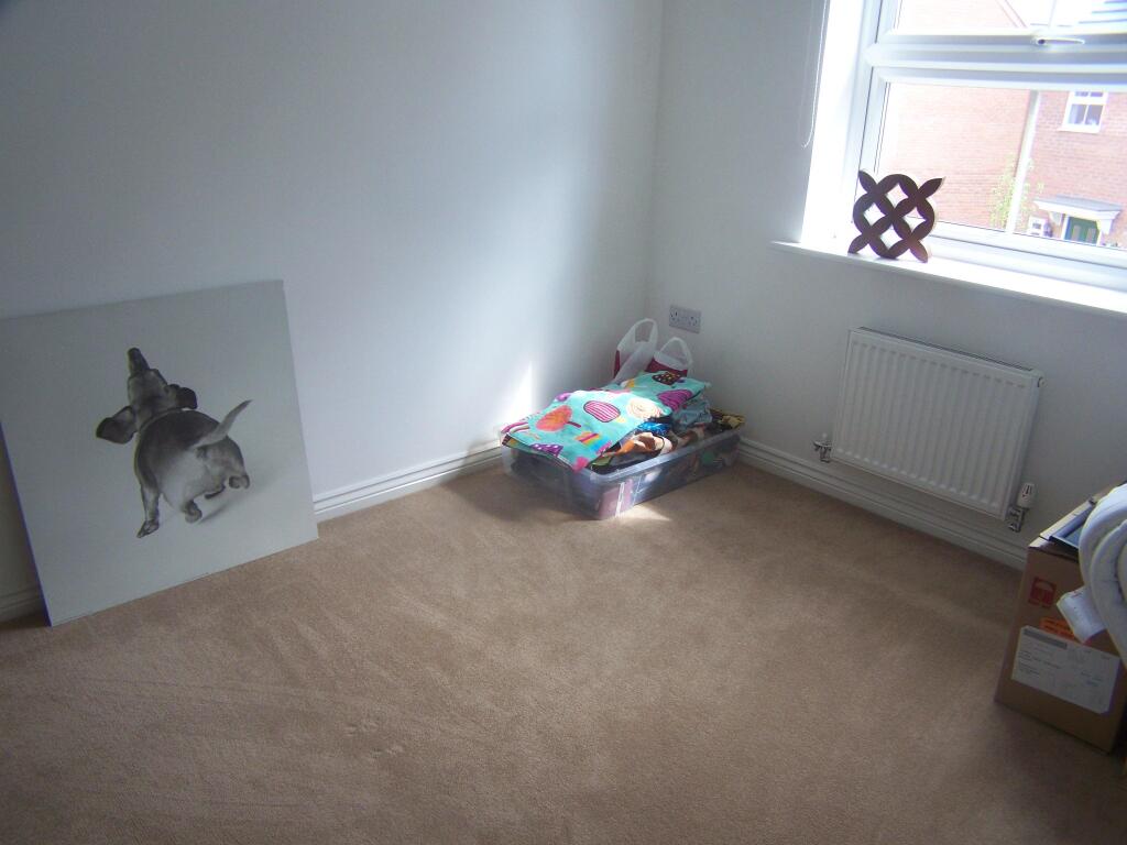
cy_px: 422
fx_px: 1237
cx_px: 564
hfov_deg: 49.0
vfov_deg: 37.7
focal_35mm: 38
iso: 100
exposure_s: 1/60
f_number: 2.8
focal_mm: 6.3
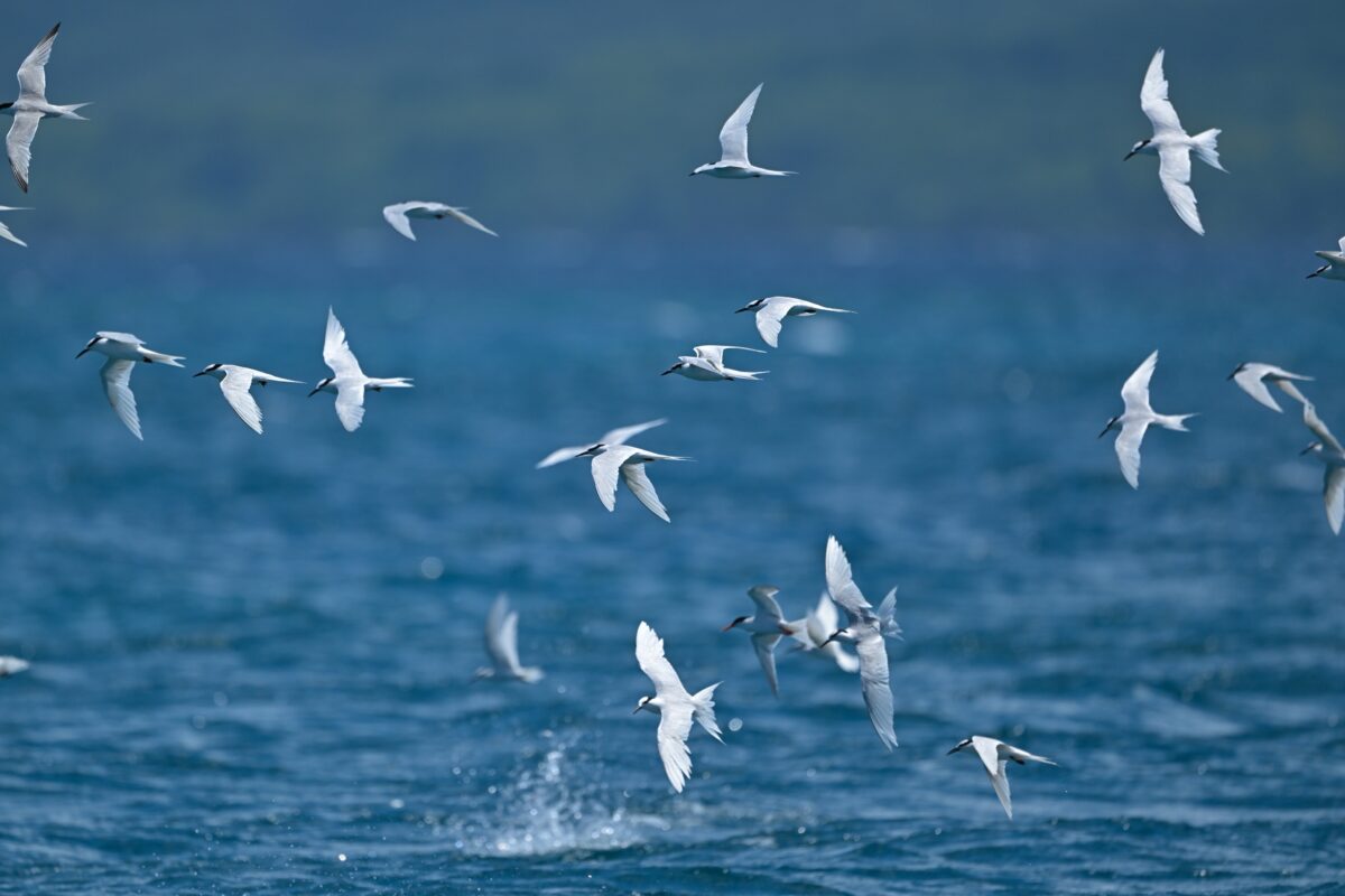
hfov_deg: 2.6
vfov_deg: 1.7
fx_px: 29887
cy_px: 448
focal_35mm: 800
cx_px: 672
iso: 360
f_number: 7.1
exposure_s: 1/2500
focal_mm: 800
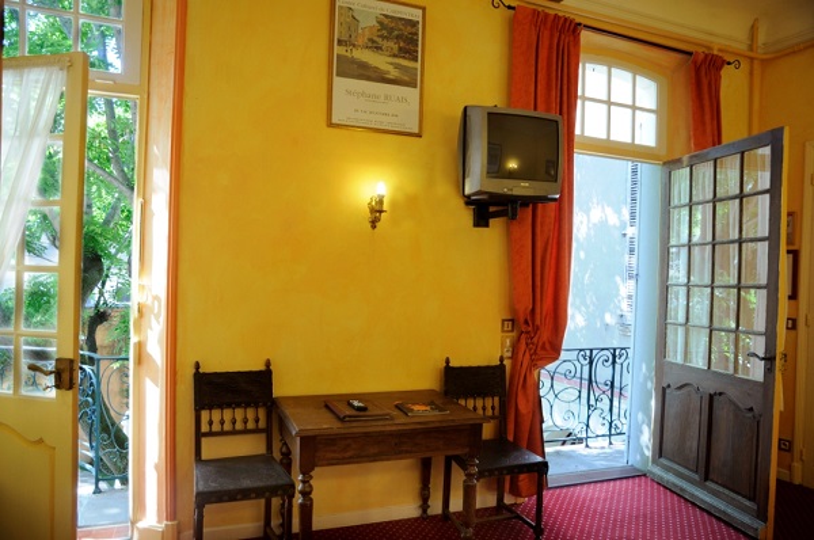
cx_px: 407
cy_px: 270
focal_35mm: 24
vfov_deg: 53.0
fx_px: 542
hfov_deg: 73.8
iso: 200
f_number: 4
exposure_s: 1/50
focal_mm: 16
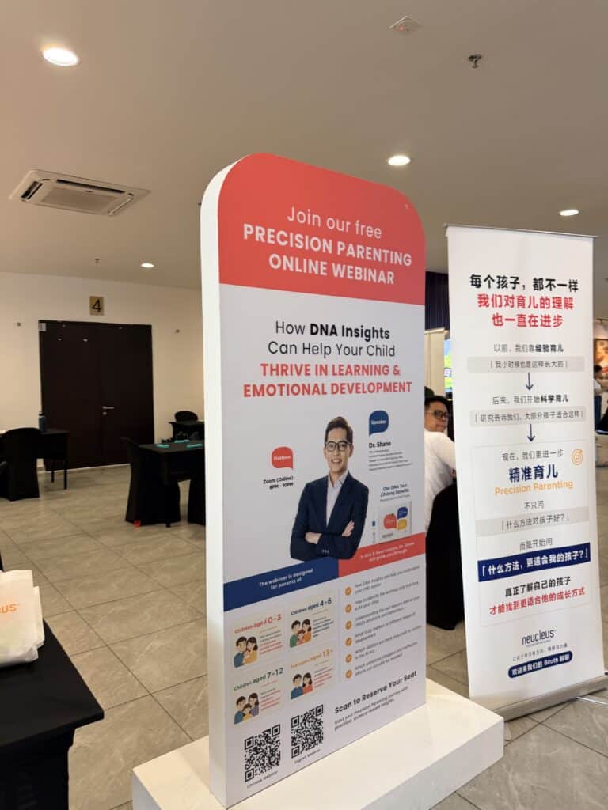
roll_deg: +2.5
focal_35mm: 24
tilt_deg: -4.5
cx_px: 304
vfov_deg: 71.6
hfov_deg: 56.8
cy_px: 405
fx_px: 562
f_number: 1.78
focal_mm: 6.76
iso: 125
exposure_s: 1/50
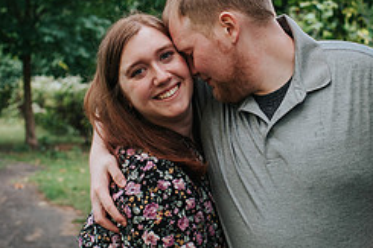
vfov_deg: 16.4
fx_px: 859
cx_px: 233
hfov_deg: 24.4
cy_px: 103
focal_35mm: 83
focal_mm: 35
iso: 1000
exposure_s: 1/640
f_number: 3.2
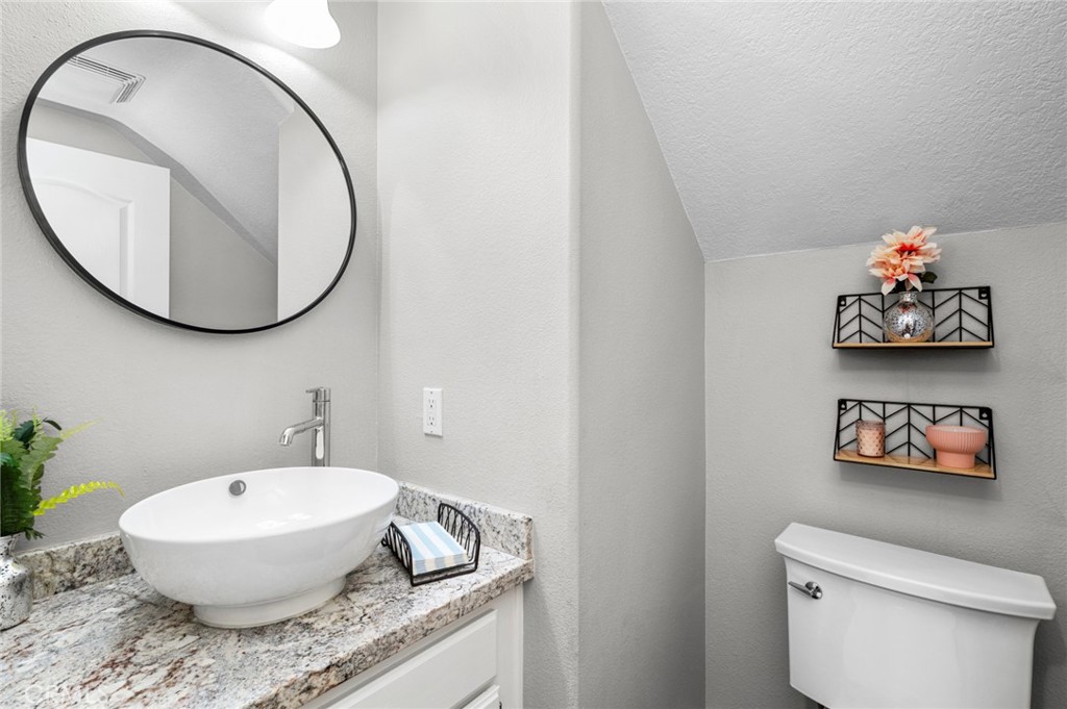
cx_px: 534
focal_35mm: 16
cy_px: 354
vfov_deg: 73.7
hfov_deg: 96.8
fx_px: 474
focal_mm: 16
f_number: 9
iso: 200
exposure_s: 1/8
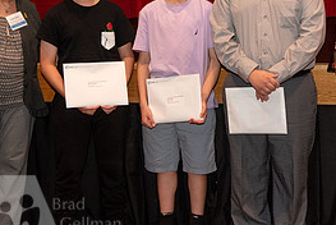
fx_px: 953
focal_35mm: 102
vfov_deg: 13.4
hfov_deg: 19.8
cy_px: 49
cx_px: 262
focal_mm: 42
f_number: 4.5
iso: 1600
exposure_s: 1/100
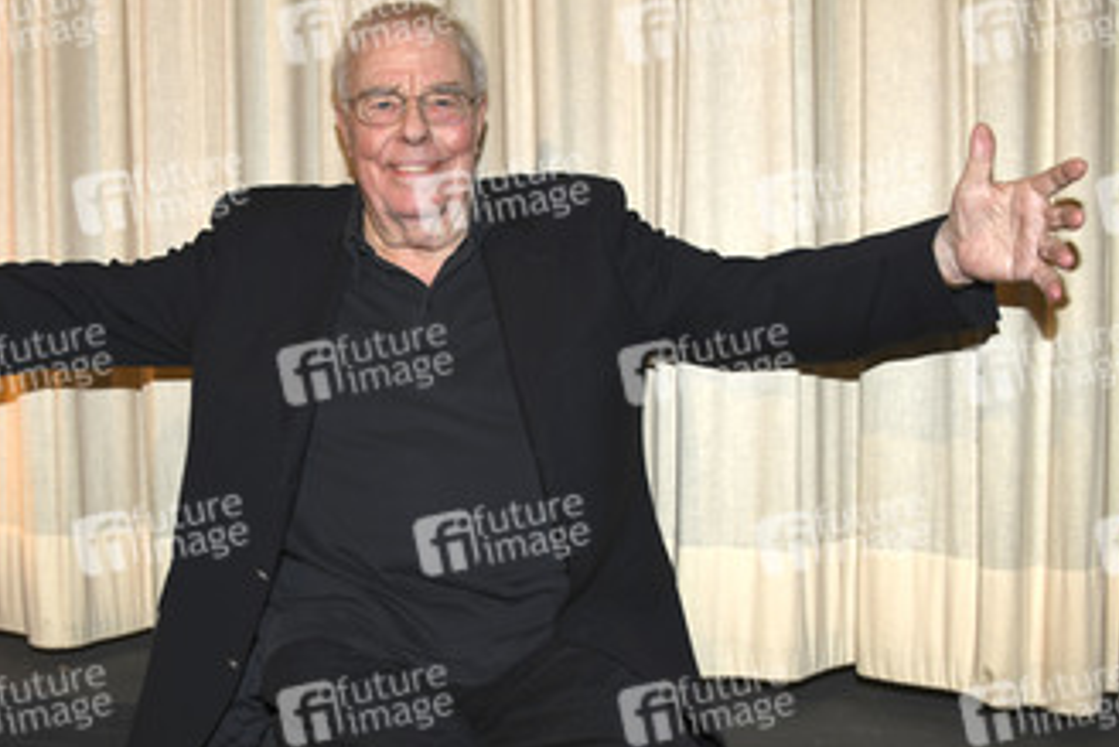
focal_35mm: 44
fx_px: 1368
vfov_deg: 30.5
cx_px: 411
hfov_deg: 44.1
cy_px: 450
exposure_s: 1/100
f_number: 6.3
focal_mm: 32
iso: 640
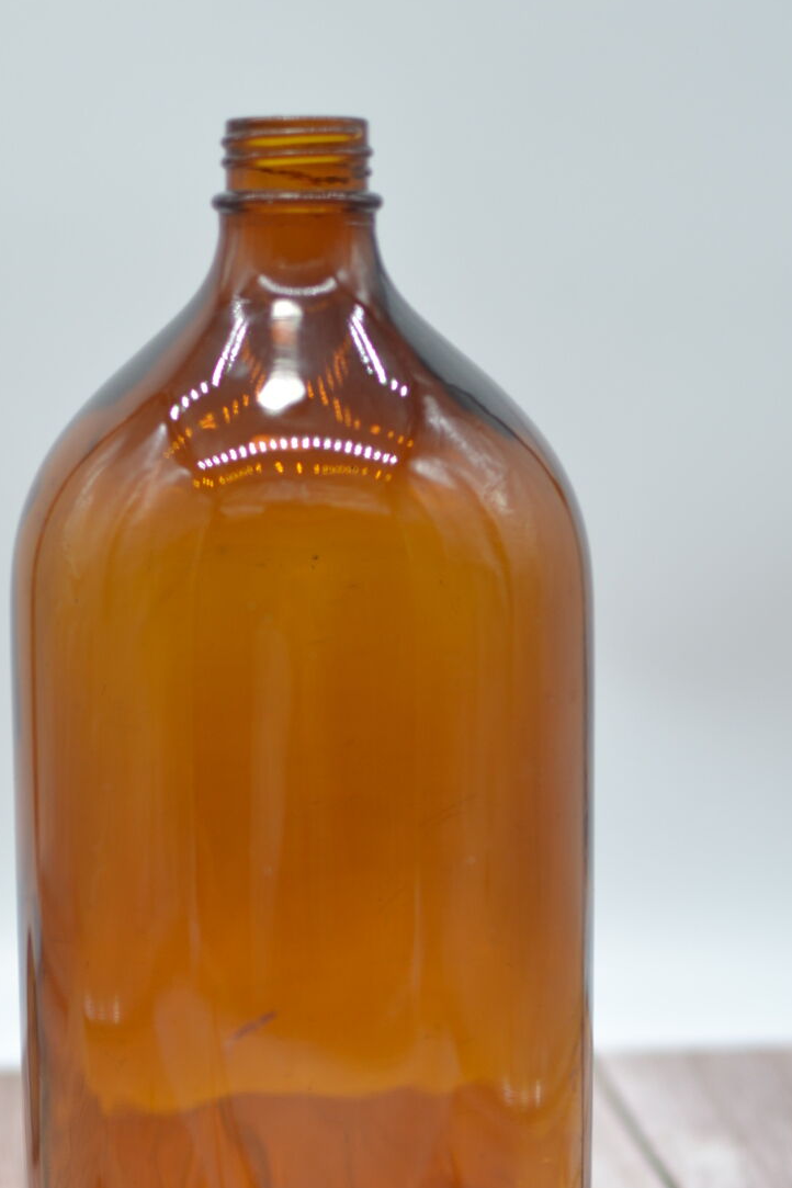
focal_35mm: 97
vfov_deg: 20.8
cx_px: 302
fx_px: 3198
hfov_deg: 14.1
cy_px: 924
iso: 100
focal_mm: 35
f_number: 1.8
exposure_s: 1/400
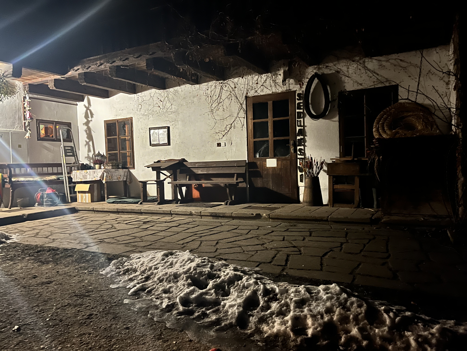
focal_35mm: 26
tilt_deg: -2.0
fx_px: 351
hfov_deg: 67.3
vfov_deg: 53.1
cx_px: 234
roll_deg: +1.5
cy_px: 176
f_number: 1.6
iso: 1000
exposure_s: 1/9
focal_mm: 5.1
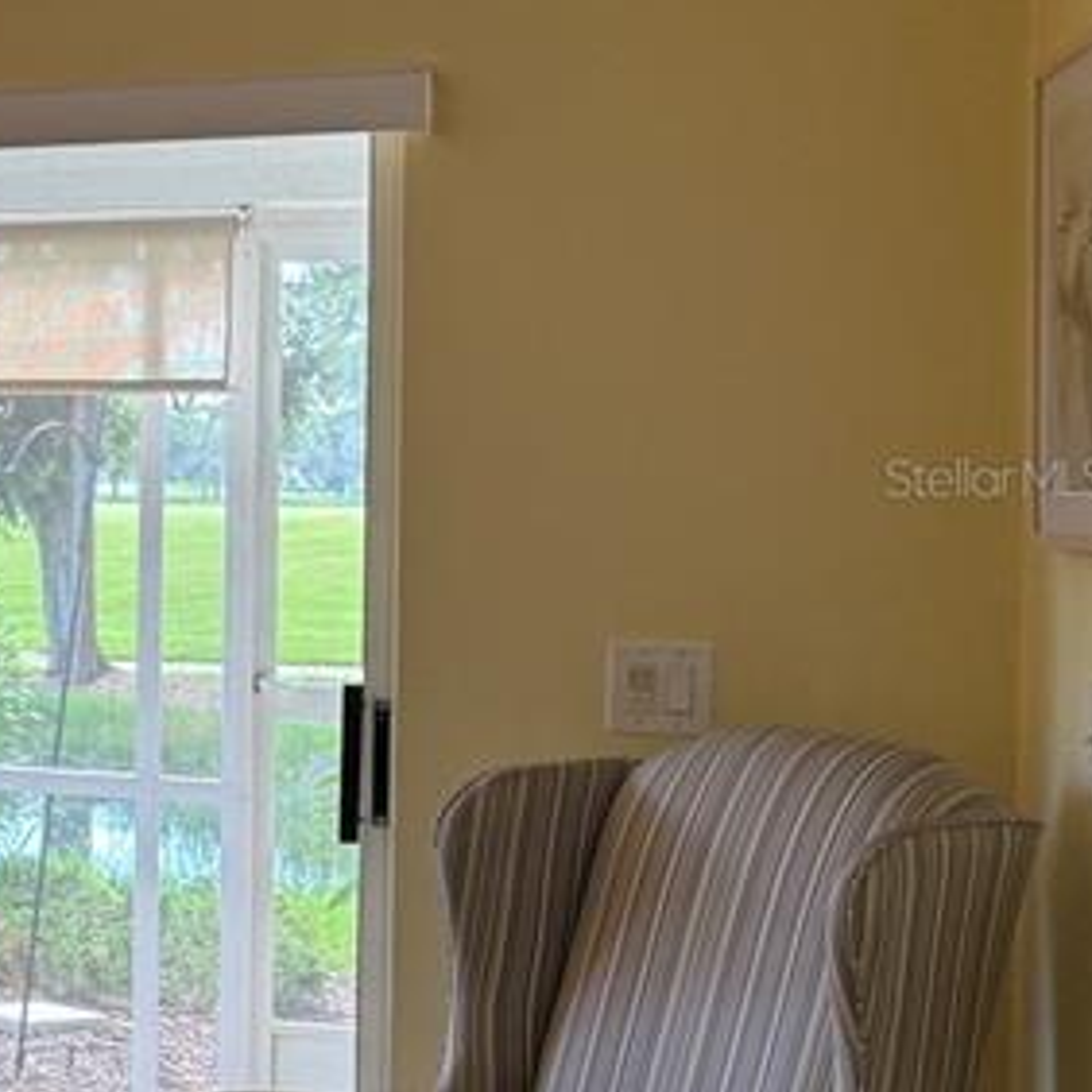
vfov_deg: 22.5
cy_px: 476
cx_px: -864
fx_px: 2748
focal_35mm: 77
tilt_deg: -1.0
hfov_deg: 18.0
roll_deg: -0.5
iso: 125
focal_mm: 6.76
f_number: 1.78
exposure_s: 1/120
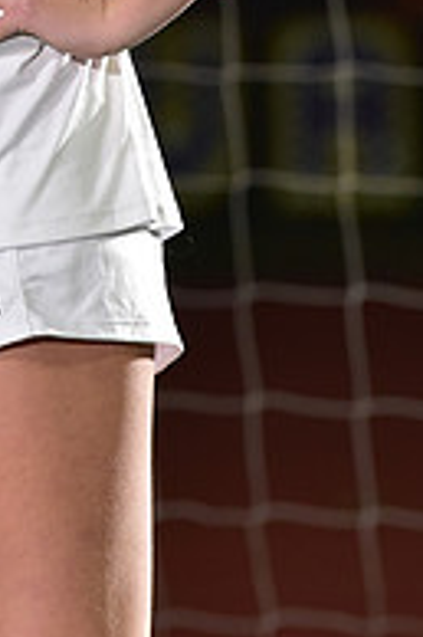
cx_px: -51
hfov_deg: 2.3
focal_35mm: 599
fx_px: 10575
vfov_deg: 3.4
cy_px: -276
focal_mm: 200
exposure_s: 1/200
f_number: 5
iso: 1250
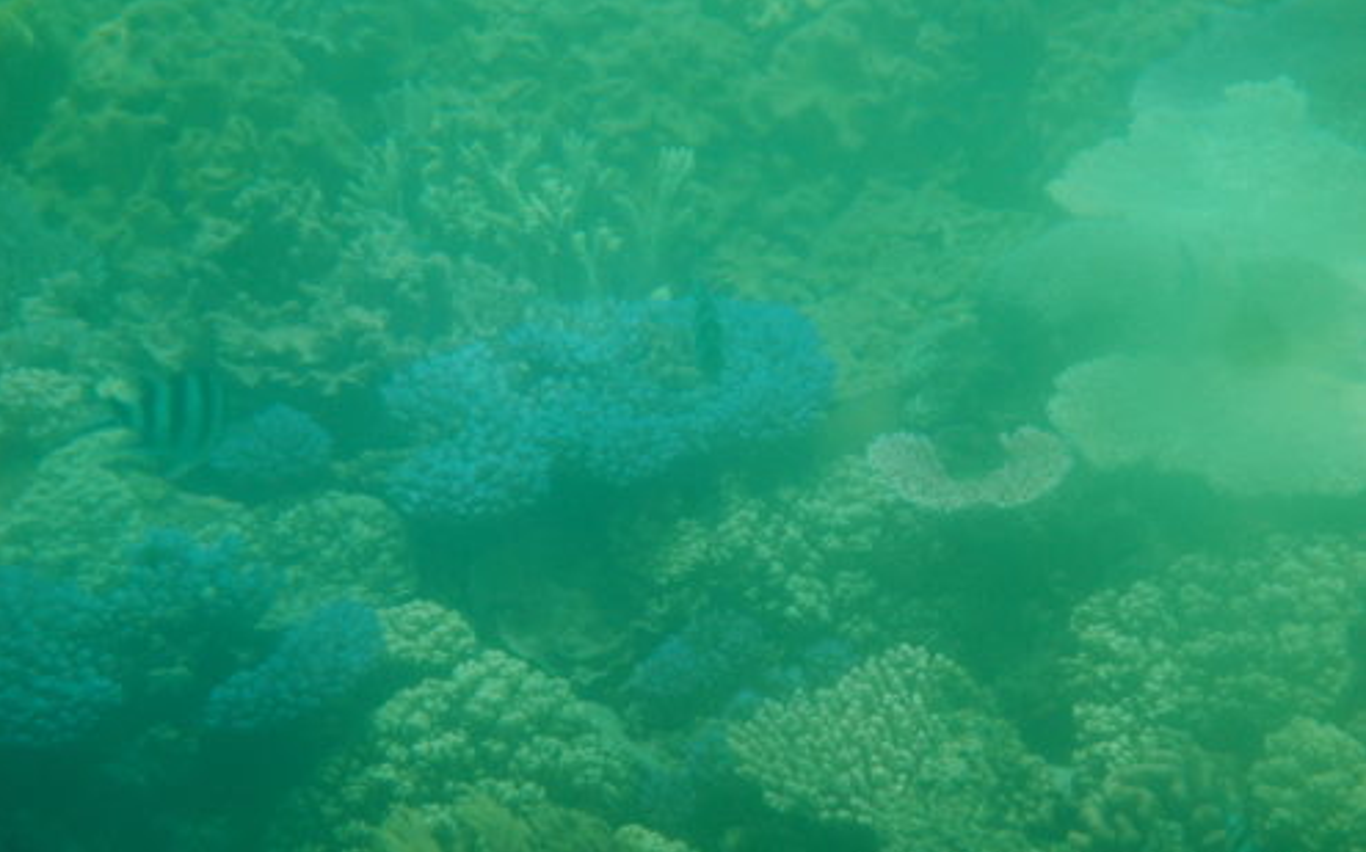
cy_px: 454
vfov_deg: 13.0
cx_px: 679
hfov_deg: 20.7
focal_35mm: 101
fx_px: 3741
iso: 800
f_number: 7.1
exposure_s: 1/800
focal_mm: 65
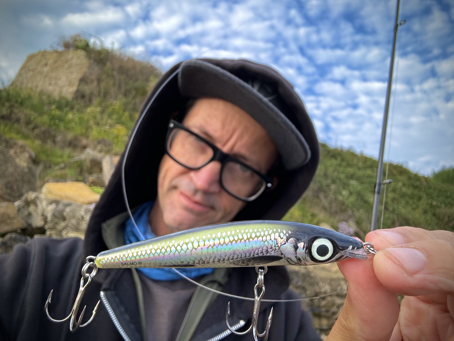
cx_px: 227
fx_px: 302
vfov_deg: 58.9
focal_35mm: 23
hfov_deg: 73.9
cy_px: 170
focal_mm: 2.69
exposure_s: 1/159
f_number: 1.9
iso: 32
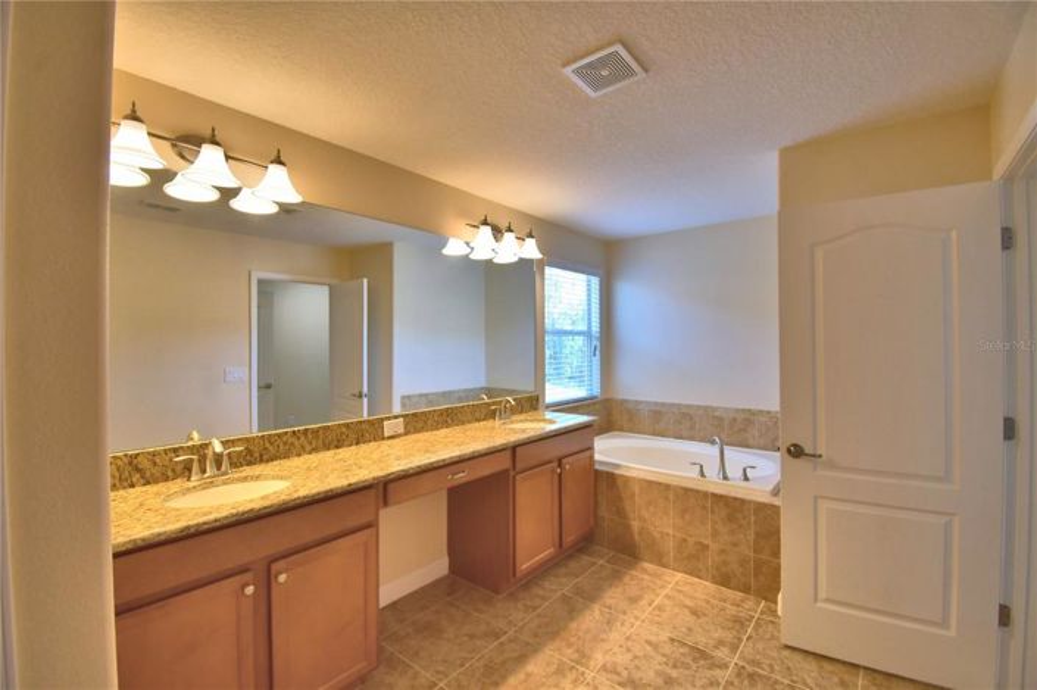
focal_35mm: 15
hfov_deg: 100.4
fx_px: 432
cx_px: 518
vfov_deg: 77.2
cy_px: 345
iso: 400
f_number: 4.5
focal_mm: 10
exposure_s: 1/125
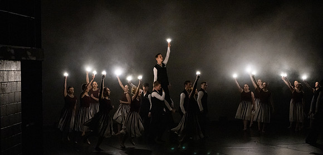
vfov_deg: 13.8
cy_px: 110
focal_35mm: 77
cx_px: 158
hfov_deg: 28.3
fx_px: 641
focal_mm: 70
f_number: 2.8
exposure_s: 1/640
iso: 10000
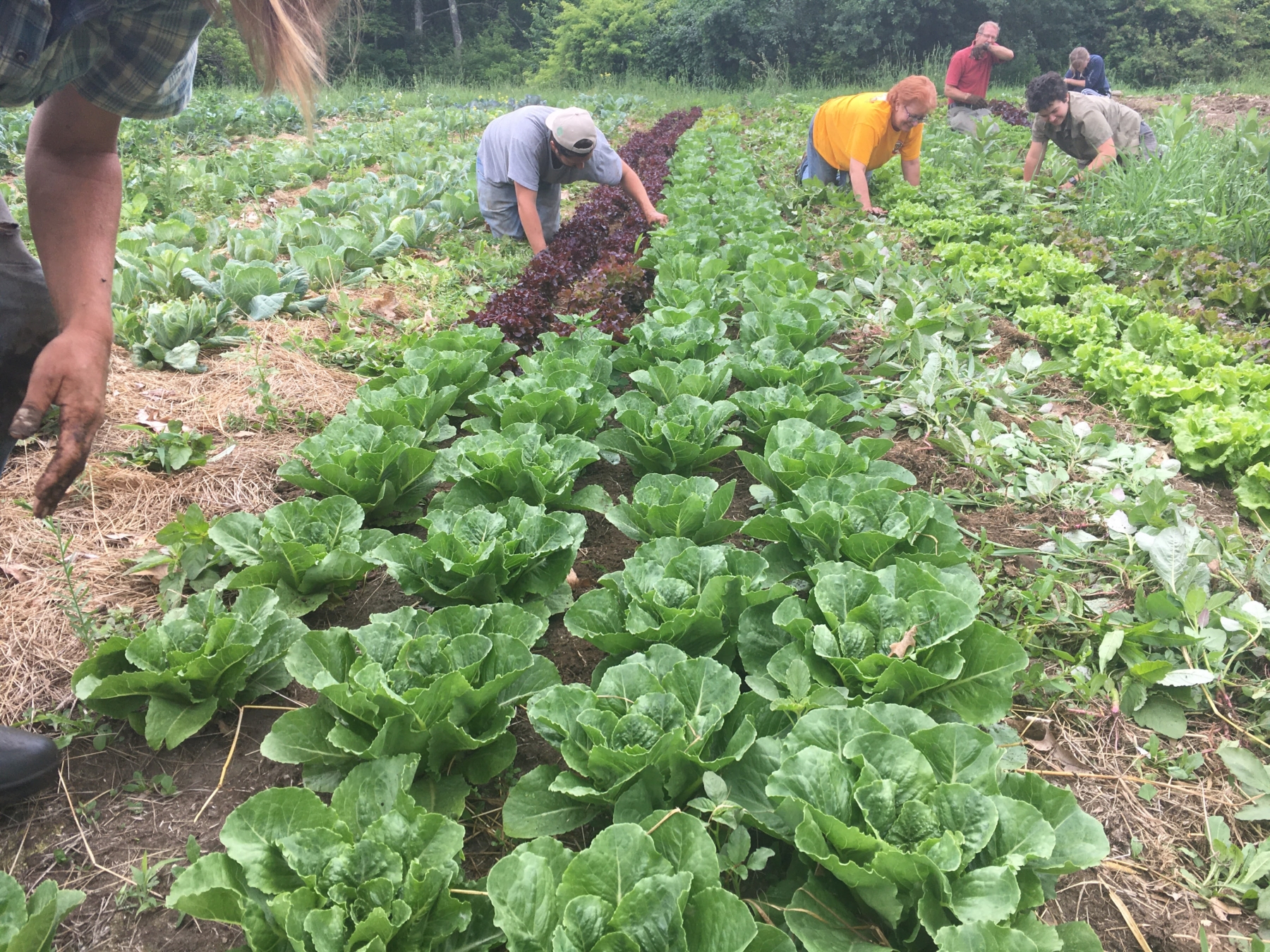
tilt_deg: -18.1
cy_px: 476
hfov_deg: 61.7
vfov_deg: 48.2
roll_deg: -1.0
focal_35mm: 29
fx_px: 1064
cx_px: 635
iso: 25
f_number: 2.2
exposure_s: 1/371
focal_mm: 4.15
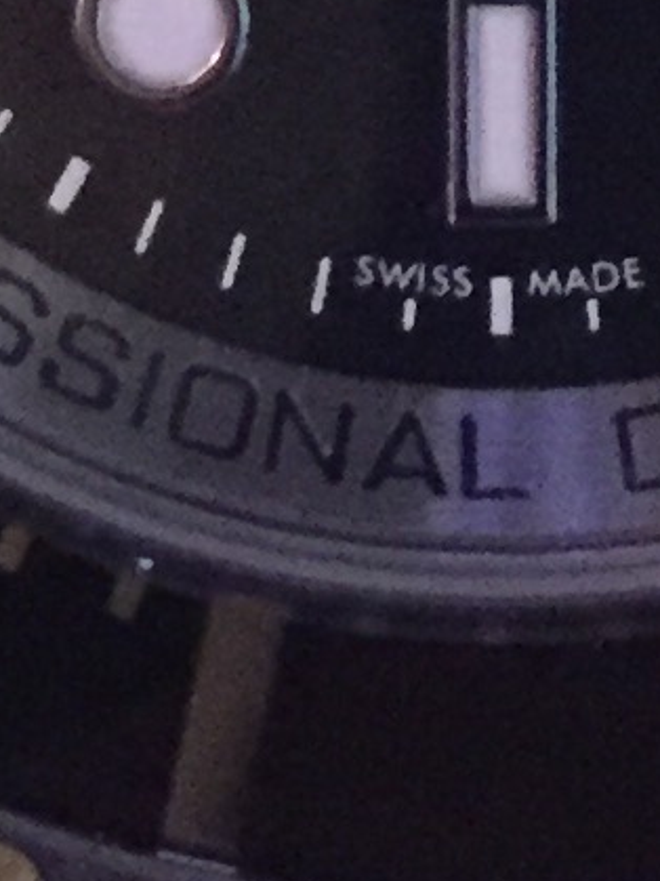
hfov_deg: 6.6
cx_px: 538
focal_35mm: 226
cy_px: -1630
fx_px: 5748
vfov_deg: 7.8
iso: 400
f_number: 2.2
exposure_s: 1/15
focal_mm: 4.15
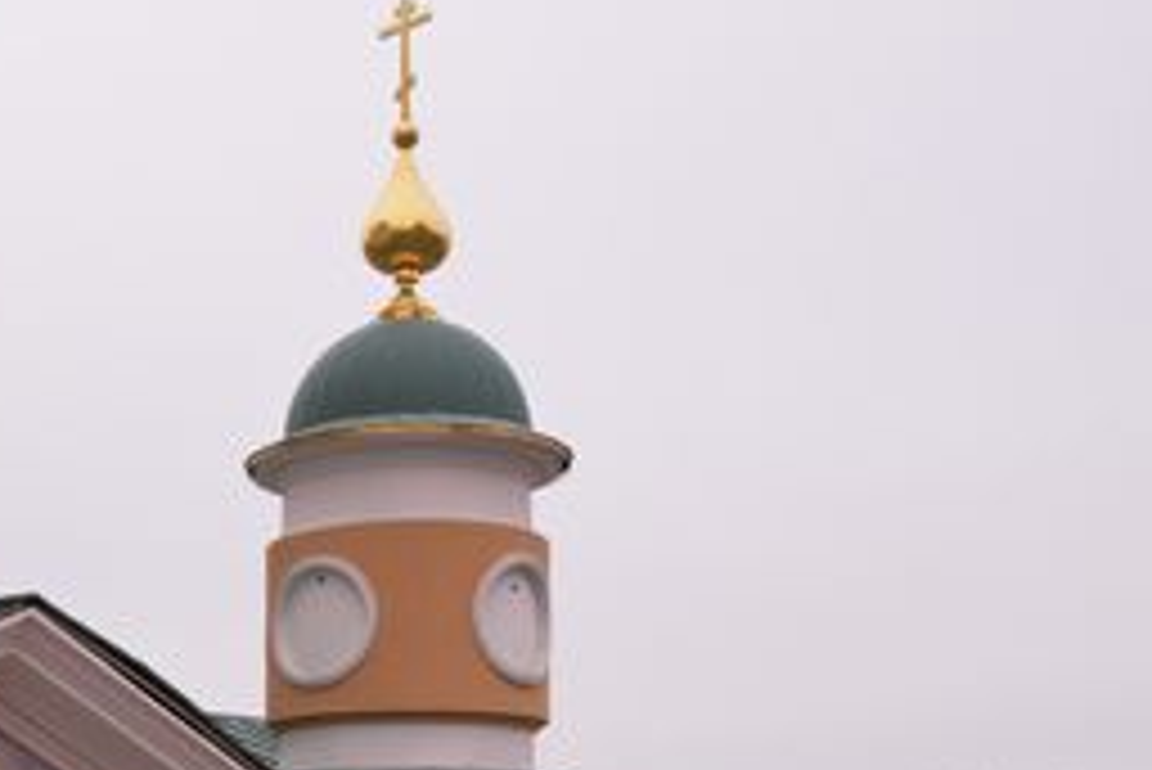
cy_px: 869
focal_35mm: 60
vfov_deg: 21.4
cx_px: 65
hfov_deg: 31.4
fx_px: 1921
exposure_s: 1/400
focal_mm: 8.38
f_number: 2.8
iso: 140
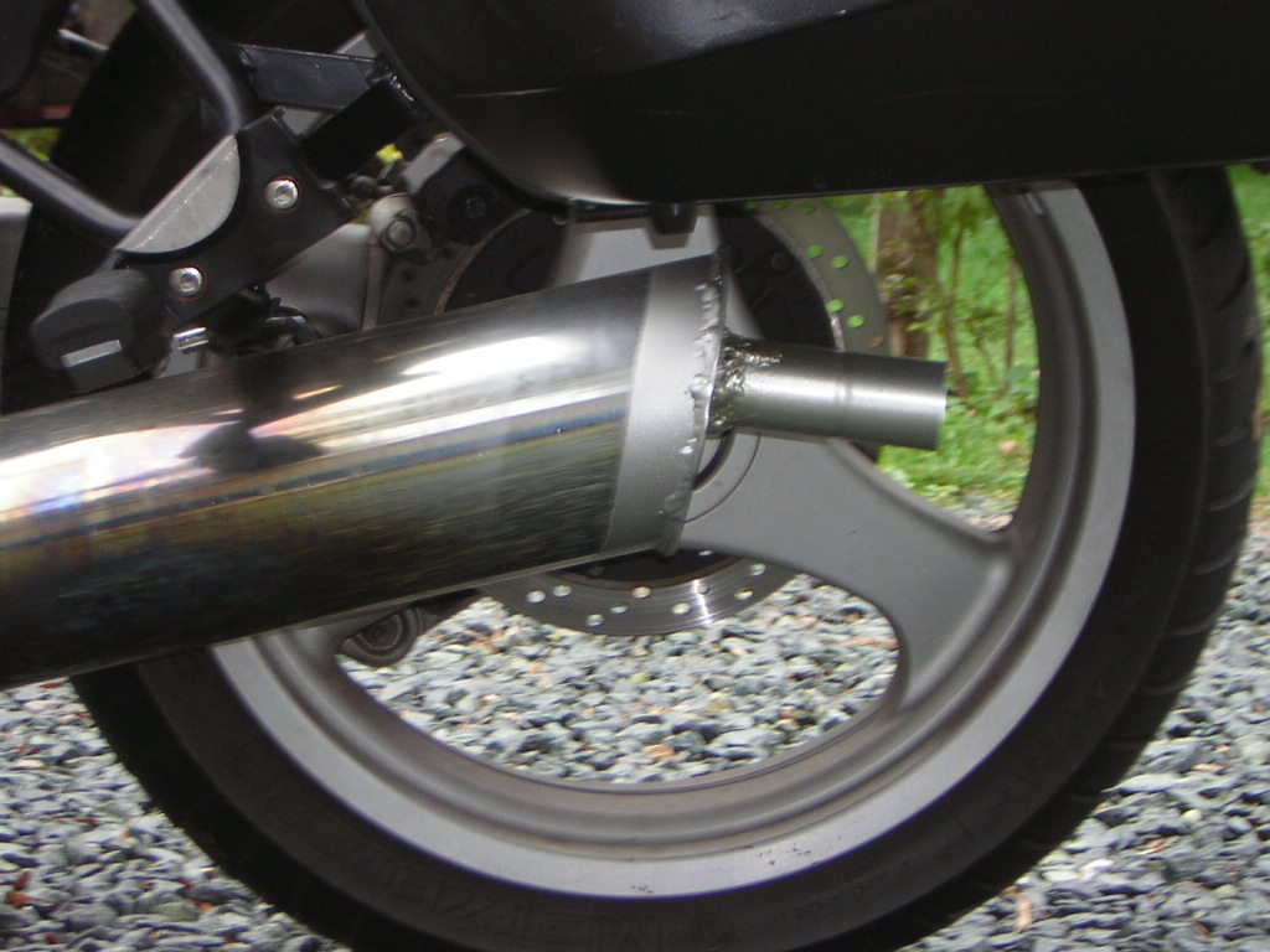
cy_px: 476
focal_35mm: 108
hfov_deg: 18.2
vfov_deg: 13.7
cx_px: 635
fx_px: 3962
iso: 50
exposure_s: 1/30
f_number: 4.7
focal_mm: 14.1
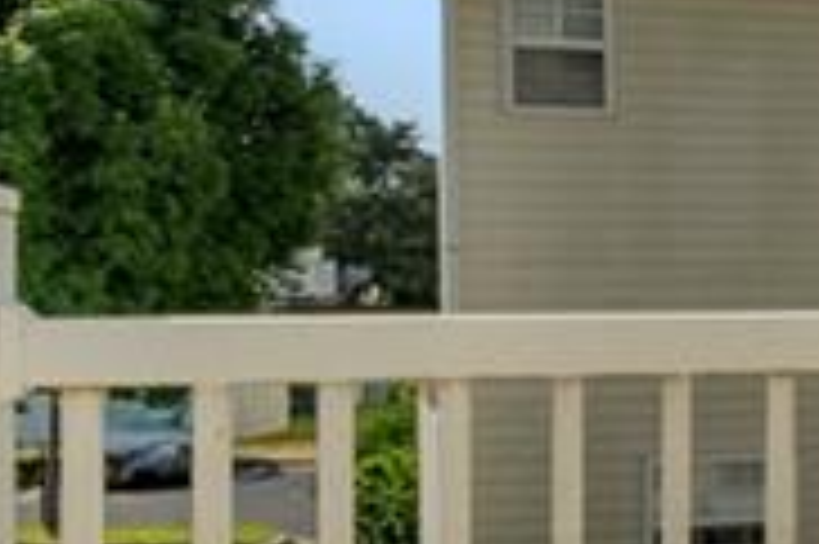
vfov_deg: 15.2
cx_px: 1899
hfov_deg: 15.0
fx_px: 2046
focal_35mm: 90
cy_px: 259
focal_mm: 16
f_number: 8
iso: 100
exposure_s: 1/800
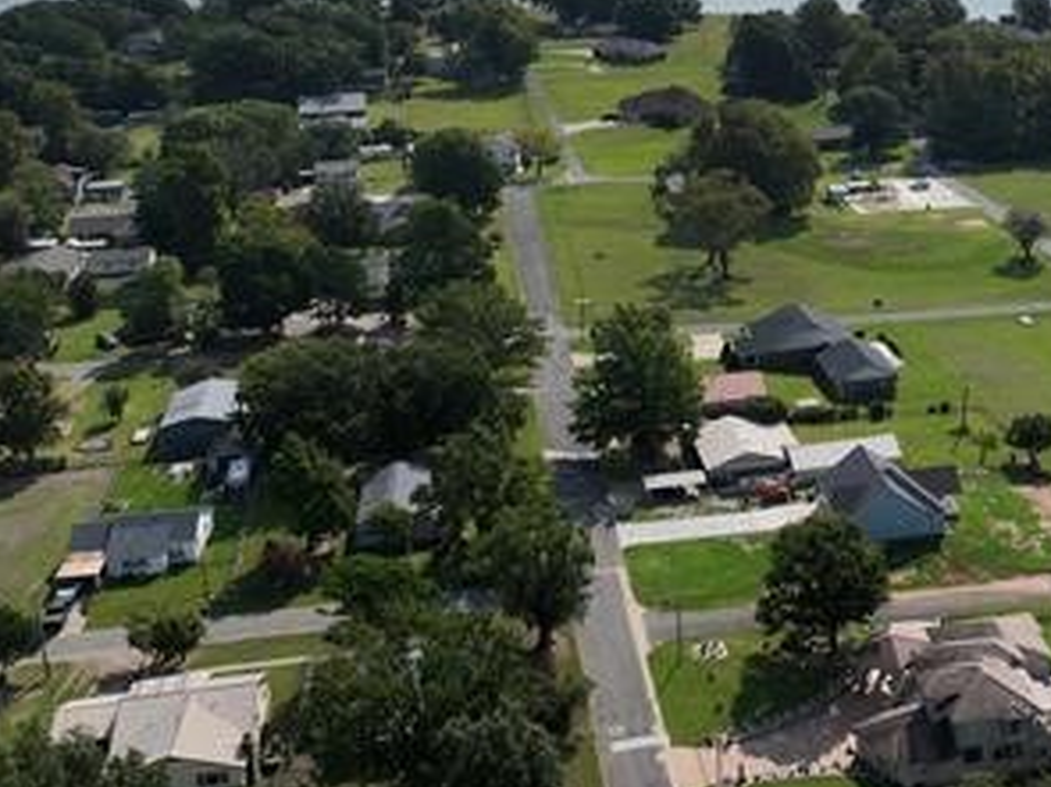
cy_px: 183
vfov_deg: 27.6
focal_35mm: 52
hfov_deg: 34.9
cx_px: 926
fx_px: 1578
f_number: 2.8
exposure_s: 1/4000
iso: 140
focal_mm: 12.29
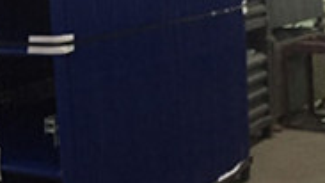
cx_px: -76
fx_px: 819
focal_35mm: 95
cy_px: 25
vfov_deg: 12.7
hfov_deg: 20.8
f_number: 2.2
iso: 250
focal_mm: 4.15
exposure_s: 1/17
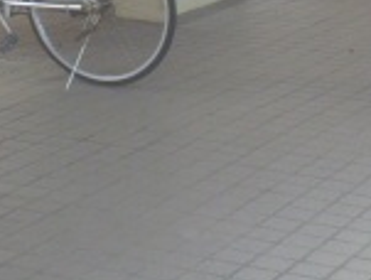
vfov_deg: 10.0
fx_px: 1590
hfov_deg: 13.3
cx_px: 98
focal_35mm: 148
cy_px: -25
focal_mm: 6.3
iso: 80
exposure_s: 1/250
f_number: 4.5
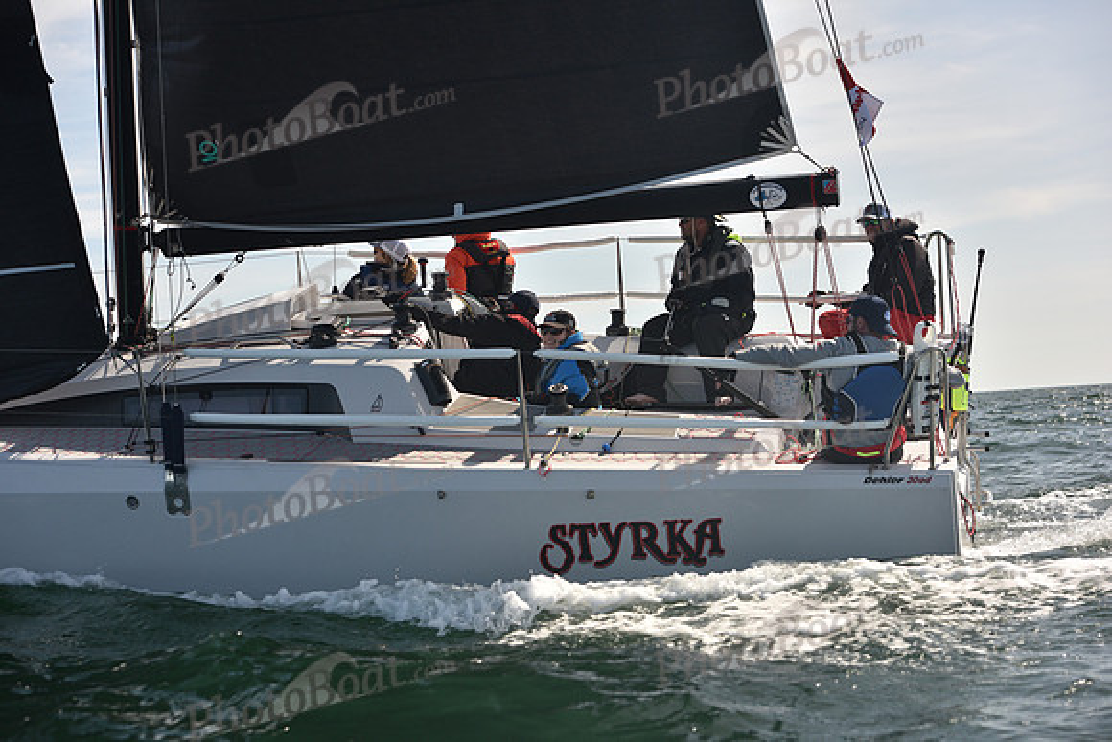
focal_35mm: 70
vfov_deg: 19.5
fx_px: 2163
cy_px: 371
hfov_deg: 28.8
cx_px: 556
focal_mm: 70
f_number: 5
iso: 250
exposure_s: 1/640
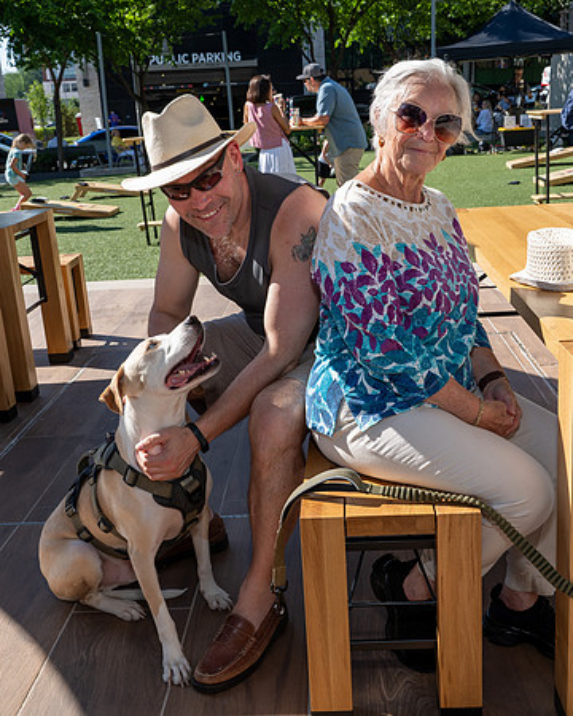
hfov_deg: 37.6
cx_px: 326
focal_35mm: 40
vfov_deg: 46.1
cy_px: 321
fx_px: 840
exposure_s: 1/250
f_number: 8
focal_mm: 25.5
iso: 160
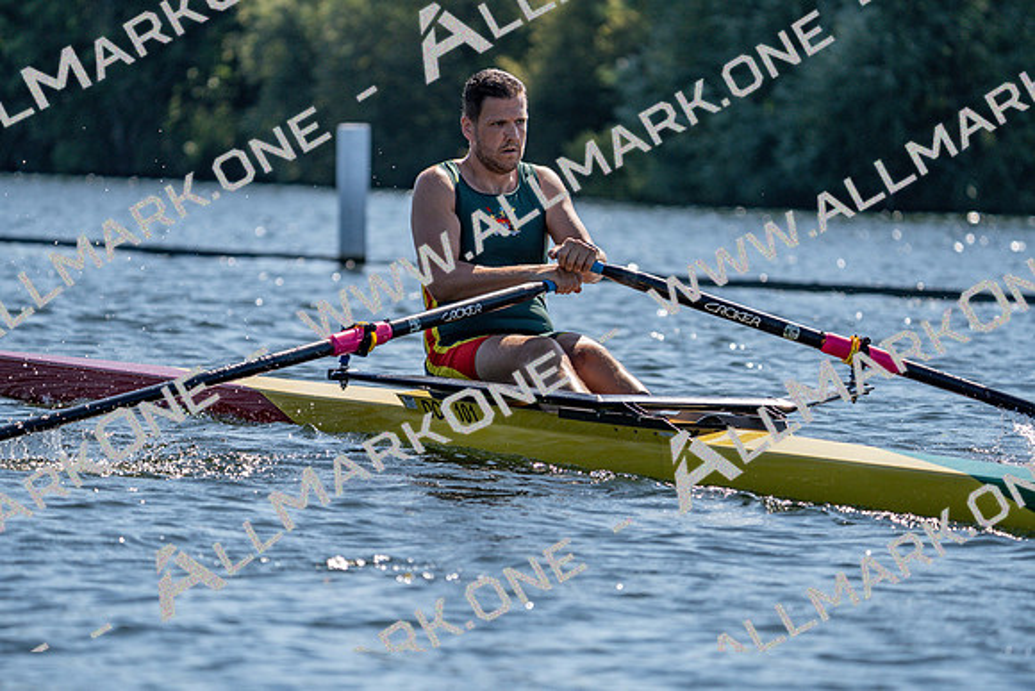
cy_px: 346
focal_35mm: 252
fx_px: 7246
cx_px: 518
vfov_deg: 5.5
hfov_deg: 8.2
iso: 200
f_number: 5.6
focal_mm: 252
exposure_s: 1/1600
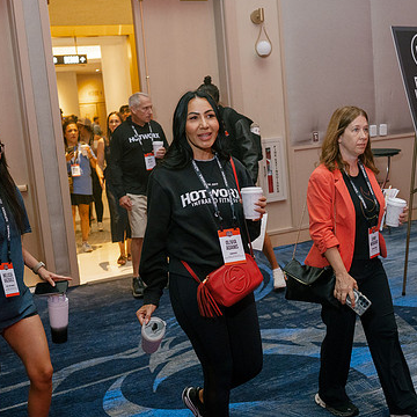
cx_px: 218
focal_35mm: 48
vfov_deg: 35.4
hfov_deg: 35.3
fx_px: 654
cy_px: 207
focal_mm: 35
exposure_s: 1/160
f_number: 4
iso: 1250
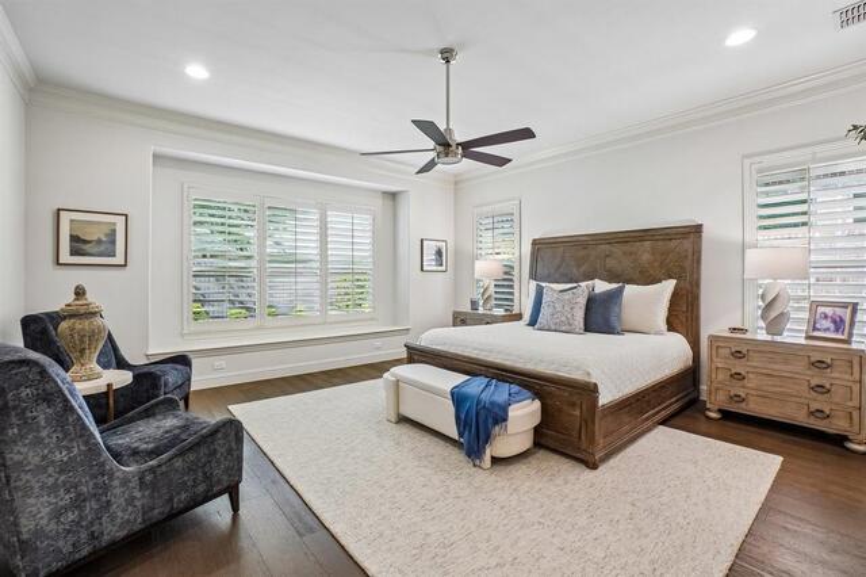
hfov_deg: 100.4
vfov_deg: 77.3
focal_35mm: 15
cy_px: 288
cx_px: 433
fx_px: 361
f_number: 8
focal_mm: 10
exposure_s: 1/30
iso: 400
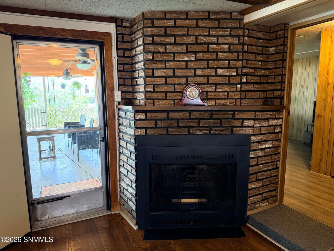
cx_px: 167
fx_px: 232
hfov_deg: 71.6
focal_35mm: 24
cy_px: 126
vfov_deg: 56.8
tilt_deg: -7.4
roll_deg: +0.7
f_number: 1.78
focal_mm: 6.76
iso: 200
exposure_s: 1/60
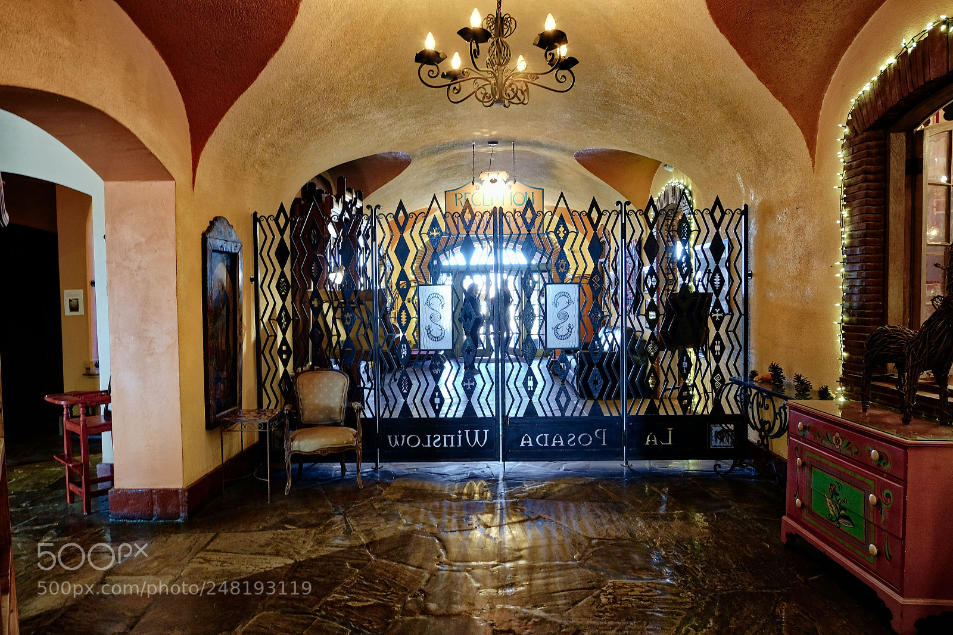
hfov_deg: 73.8
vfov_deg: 53.1
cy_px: 318
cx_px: 476
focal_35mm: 24
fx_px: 635
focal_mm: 16
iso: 200
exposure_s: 1/4
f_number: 4.5
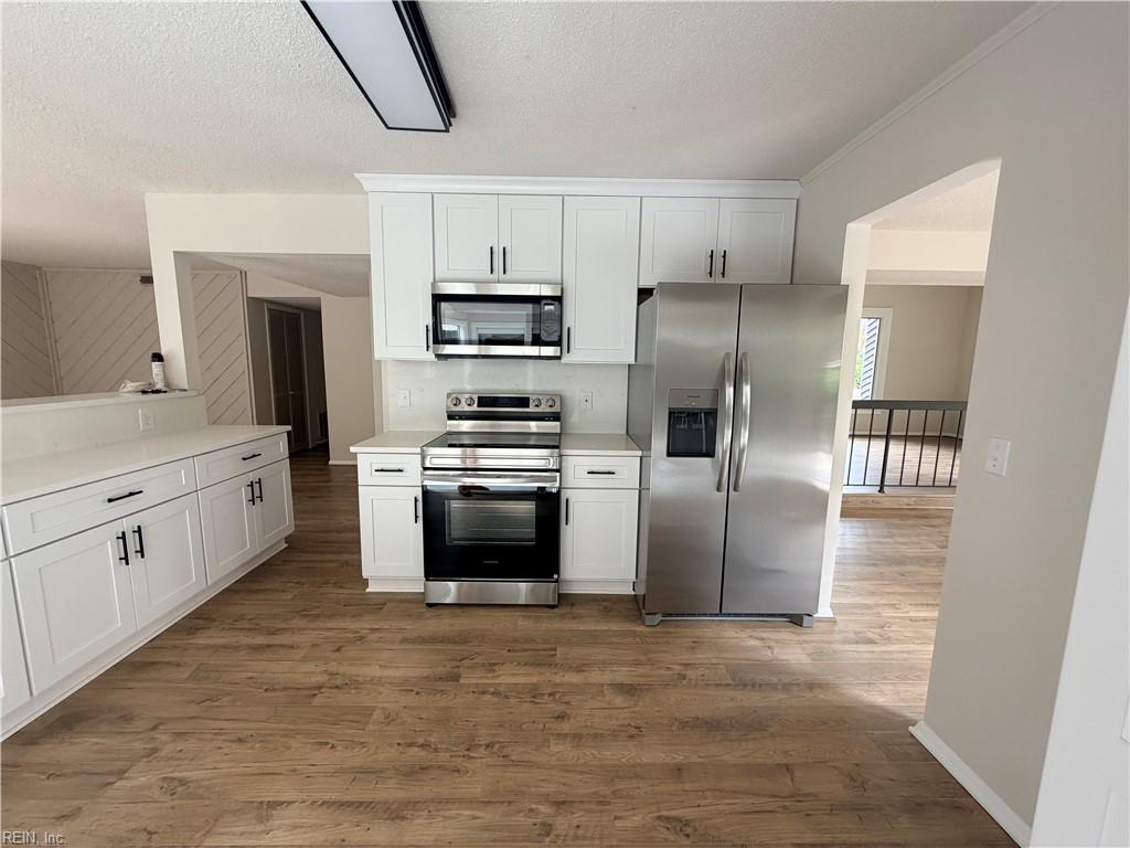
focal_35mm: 14
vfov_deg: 85.7
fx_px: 457
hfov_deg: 102.1
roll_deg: +0.1
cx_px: 565
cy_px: 424
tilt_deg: -8.1
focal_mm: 2.22
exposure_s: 1/121
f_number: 2.2
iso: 250
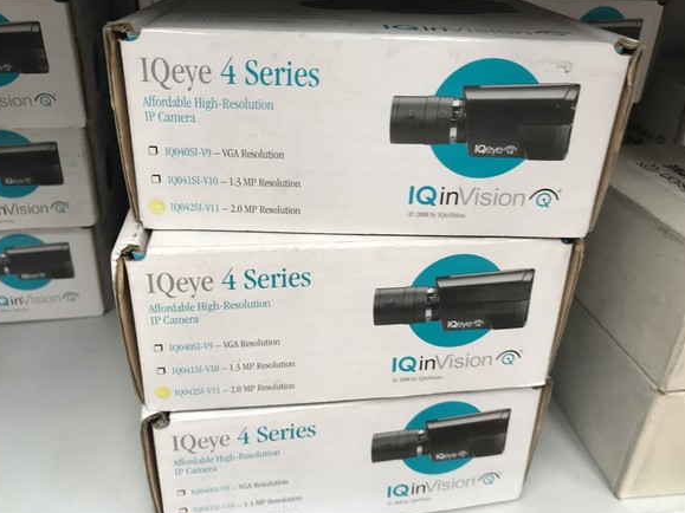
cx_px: 338
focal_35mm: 29
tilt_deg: -28.6
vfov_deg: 48.2
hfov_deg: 61.7
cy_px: 262
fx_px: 574
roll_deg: -4.2
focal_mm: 3.99
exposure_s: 1/47
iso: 25
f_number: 1.8
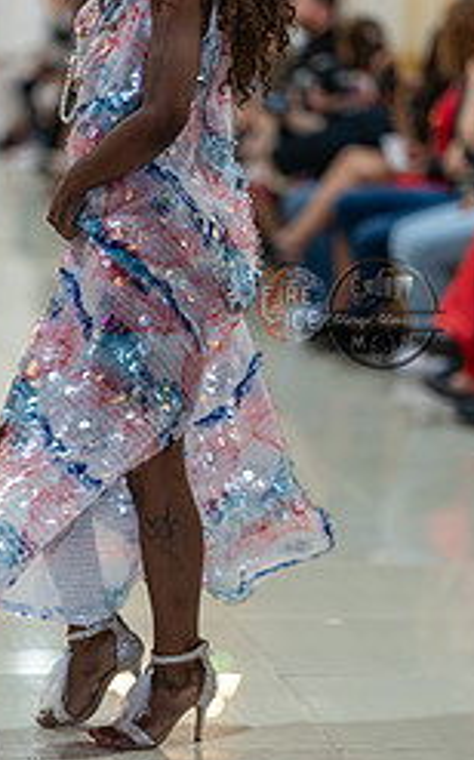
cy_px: 314
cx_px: 120
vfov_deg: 13.3
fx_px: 3271
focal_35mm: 158
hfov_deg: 8.3
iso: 160
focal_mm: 85
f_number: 1.4
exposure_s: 1/160
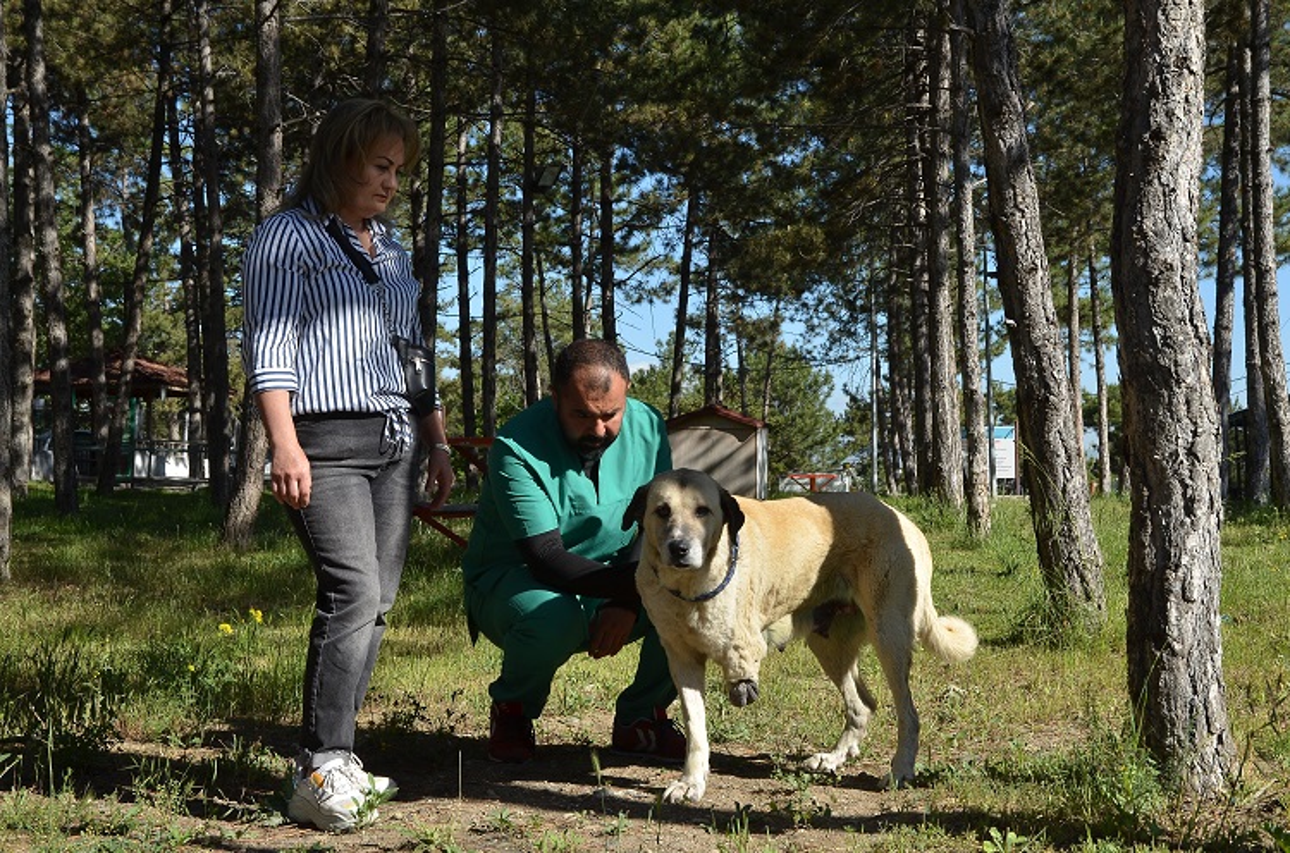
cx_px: 645
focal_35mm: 51
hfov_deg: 39.0
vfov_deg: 26.3
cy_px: 426
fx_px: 1823
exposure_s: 1/320
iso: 160
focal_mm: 34
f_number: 9
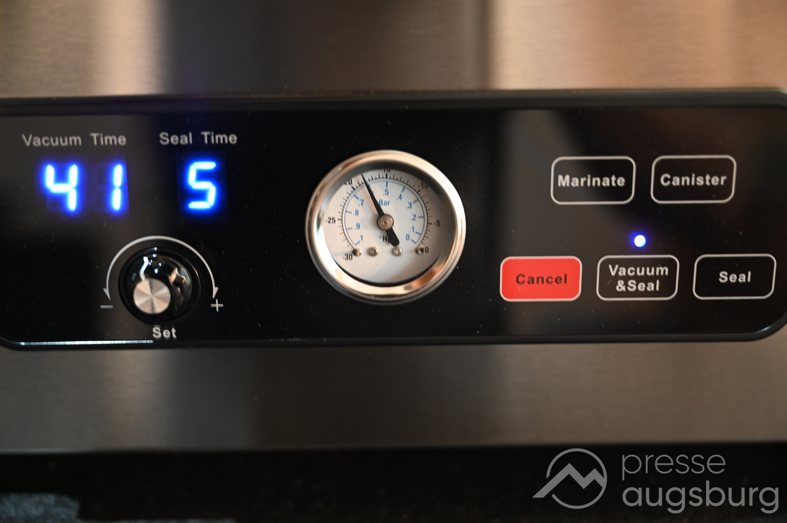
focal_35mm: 47
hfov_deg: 41.9
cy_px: 262
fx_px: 1027
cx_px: 394
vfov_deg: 28.6
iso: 2500
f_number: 2.8
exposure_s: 1/40
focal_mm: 47
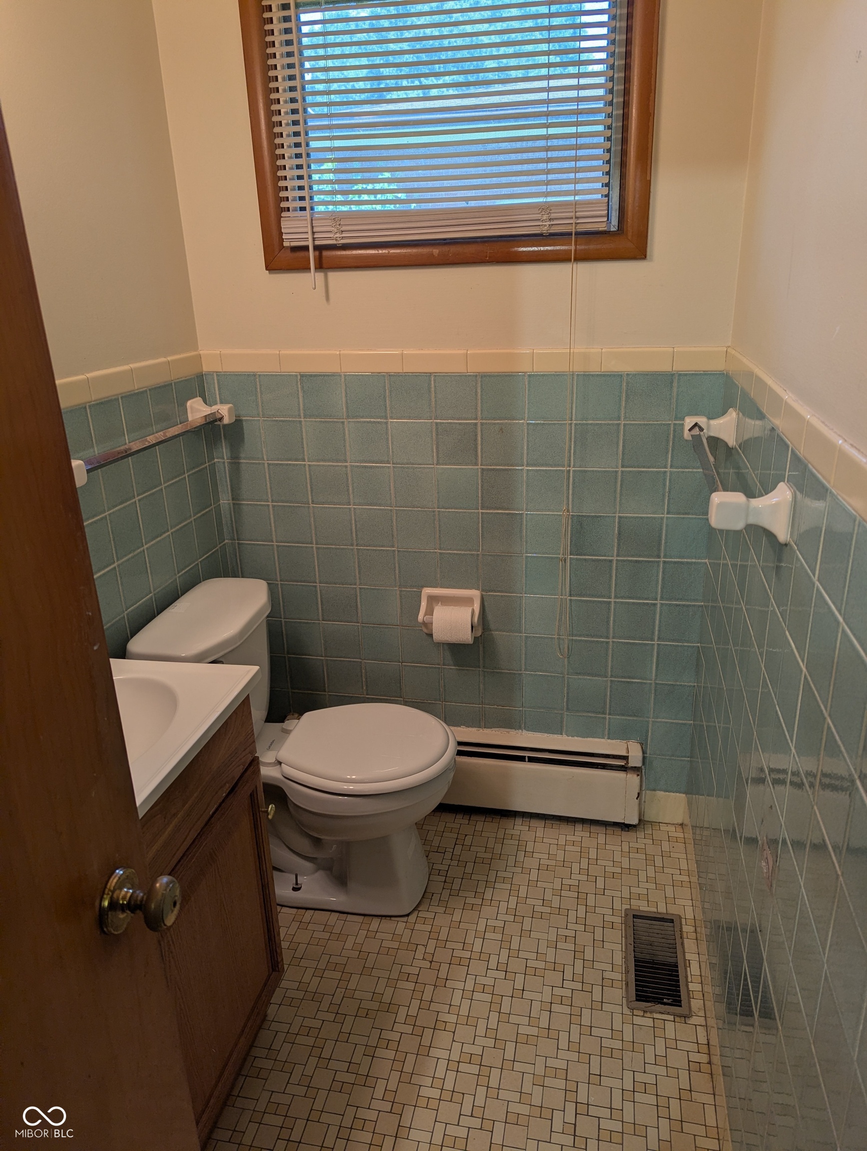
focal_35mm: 24
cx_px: 434
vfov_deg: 71.5
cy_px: 576
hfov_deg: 56.9
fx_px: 799
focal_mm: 6.81
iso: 48
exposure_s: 1/120
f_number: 1.85
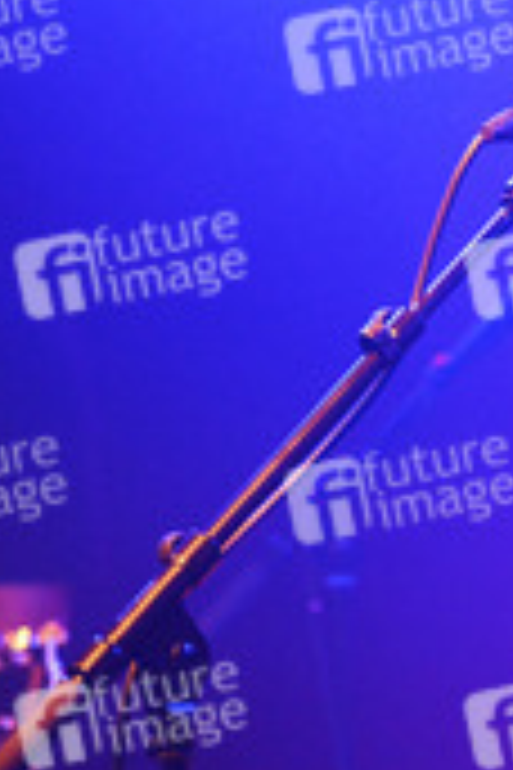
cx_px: 911
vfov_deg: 9.5
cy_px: 603
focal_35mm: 216
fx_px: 4617
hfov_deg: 6.2
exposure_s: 1/250
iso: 6400
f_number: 2.8
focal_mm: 82
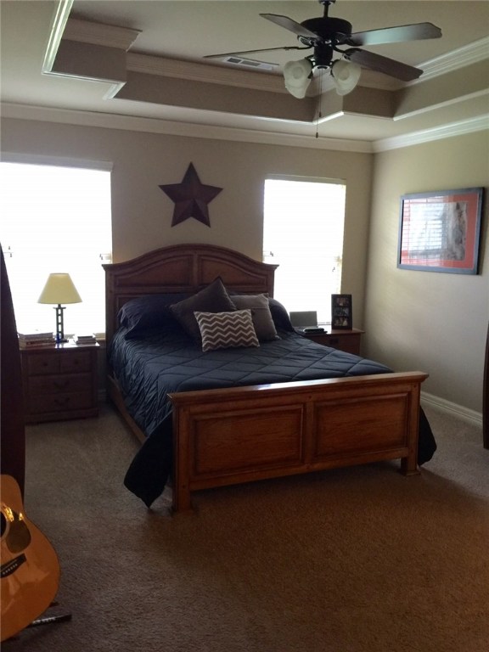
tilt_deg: -8.2
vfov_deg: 61.7
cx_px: 244
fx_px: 546
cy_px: 326
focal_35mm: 29
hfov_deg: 48.2
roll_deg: -0.8
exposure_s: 1/15
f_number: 2.2
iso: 100
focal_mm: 4.15
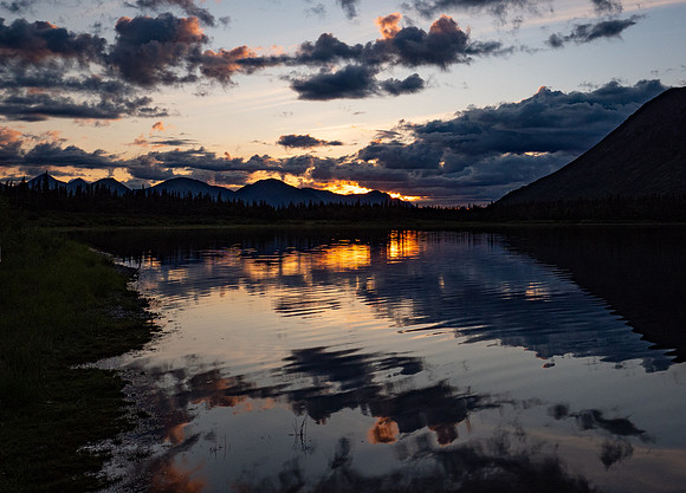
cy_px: 144
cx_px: 495
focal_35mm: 35
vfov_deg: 38.7
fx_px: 688
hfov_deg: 51.3
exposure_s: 1/640
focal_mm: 12
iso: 320
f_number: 5.6
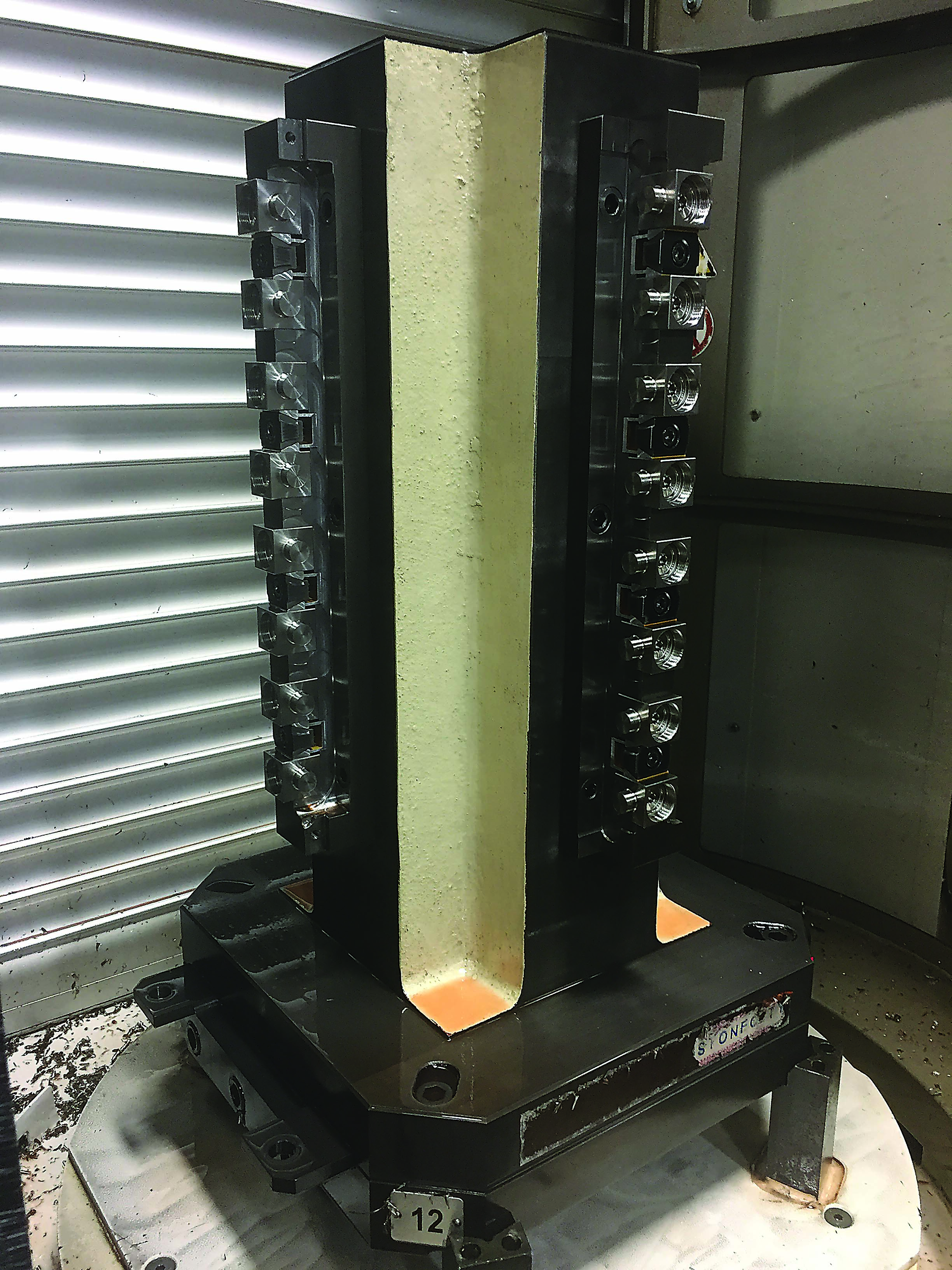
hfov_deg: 48.2
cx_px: 476
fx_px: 1063
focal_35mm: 29
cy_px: 635
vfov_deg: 61.7
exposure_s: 1/30
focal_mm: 4.15
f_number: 2.2
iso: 100
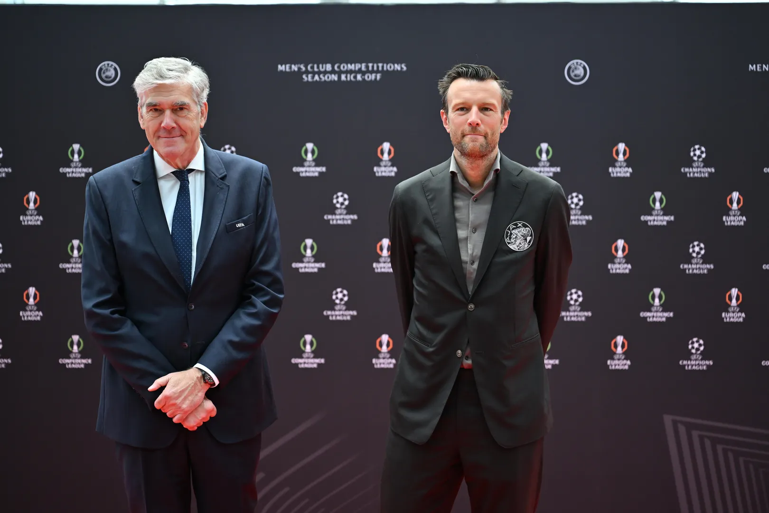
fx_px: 1495
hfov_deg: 28.8
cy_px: 256
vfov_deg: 19.5
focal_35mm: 70
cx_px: 384
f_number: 3.2
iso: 1000
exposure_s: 1/400
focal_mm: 70
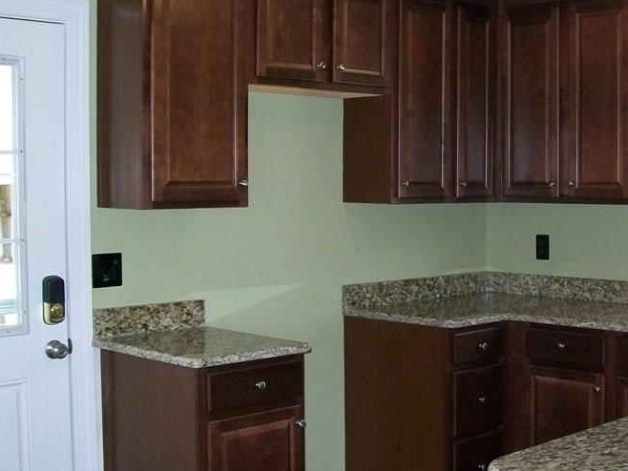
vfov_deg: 26.1
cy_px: 224
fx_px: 1016
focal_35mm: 56
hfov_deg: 34.0
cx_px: 415
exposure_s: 1/60
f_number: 2.7
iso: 160
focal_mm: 6
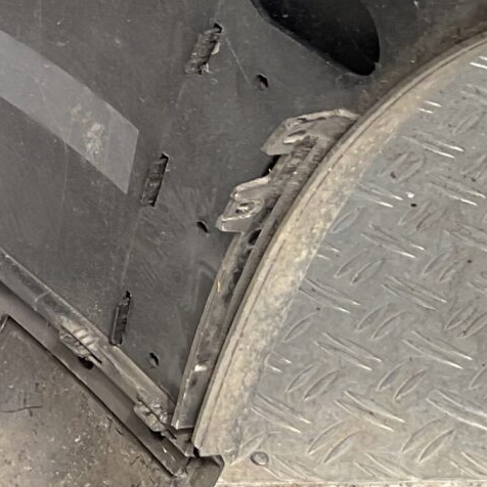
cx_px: -477
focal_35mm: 138
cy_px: -122
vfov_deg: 12.3
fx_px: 2197
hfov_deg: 11.4
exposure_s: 1/114
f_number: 1.8
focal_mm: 3
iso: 16
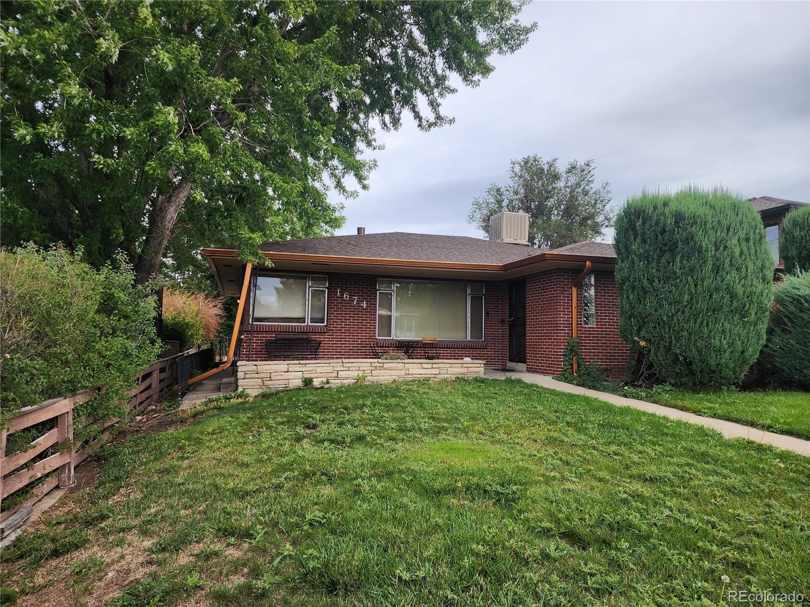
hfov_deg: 73.9
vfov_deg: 58.9
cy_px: 304
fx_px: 538
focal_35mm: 23
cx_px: 405
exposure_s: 1/709
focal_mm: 6.4
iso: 12
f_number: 1.8
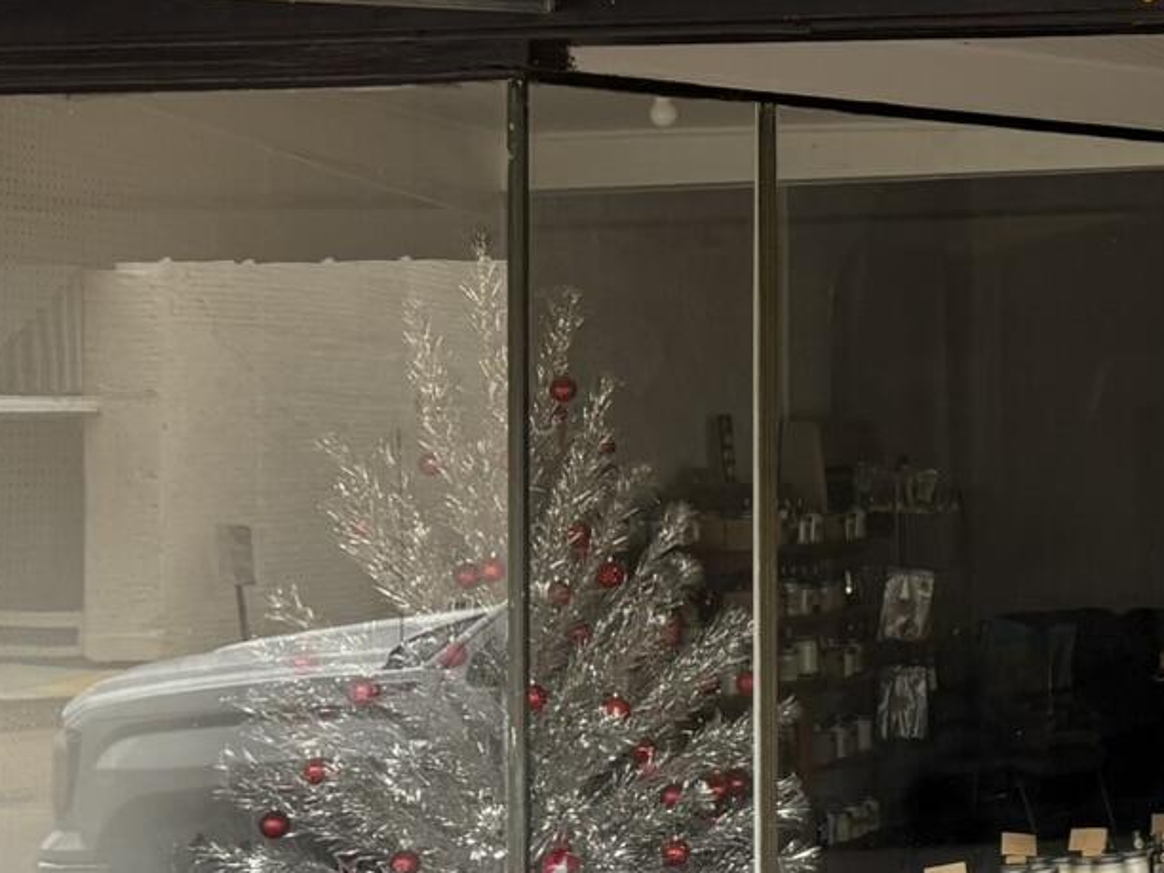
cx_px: 1725
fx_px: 2925
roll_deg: +1.7
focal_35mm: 87
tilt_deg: +4.4
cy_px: 270
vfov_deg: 16.9
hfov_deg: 19.7
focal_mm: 5.96
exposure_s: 1/121
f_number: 1.6
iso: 100
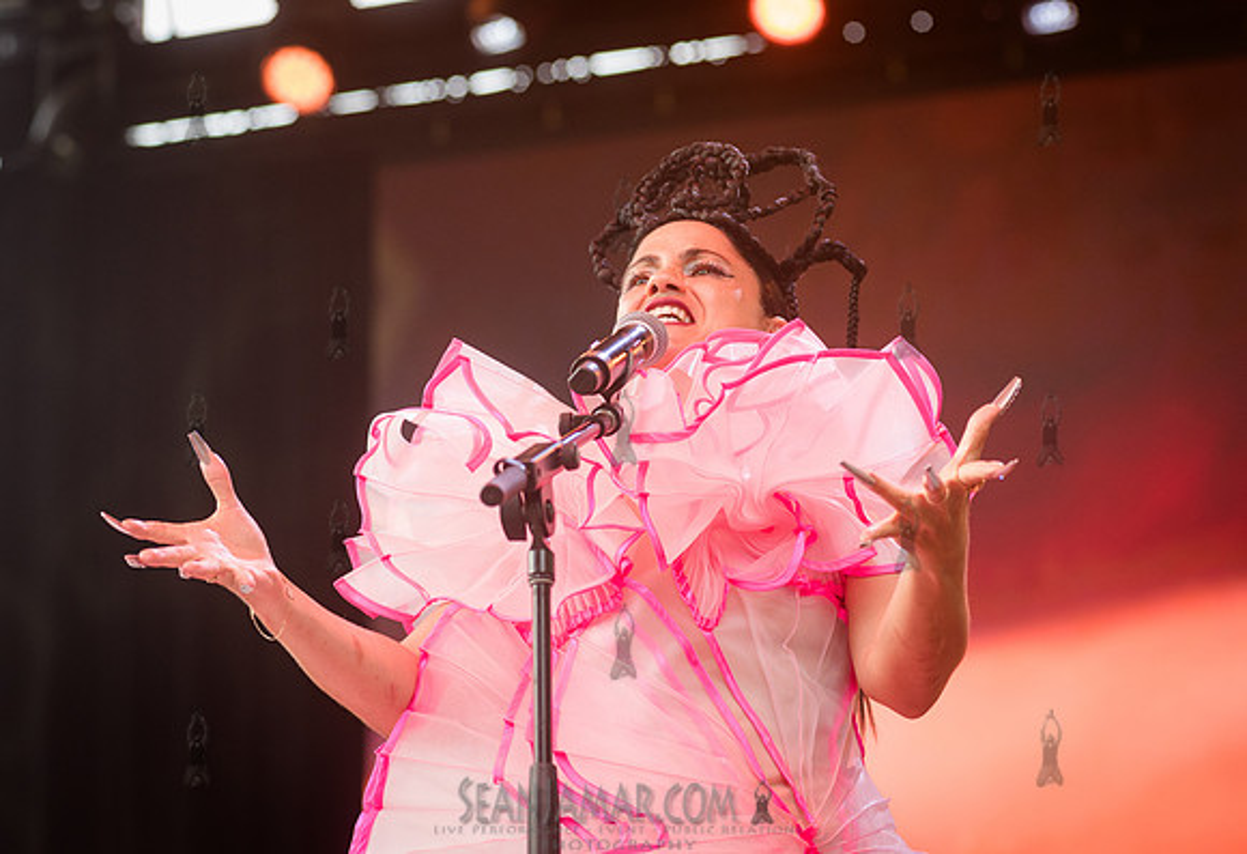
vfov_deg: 12.6
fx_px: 3869
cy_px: 390
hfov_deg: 18.3
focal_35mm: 111
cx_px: 648
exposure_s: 1/320
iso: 1000
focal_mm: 100
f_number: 4
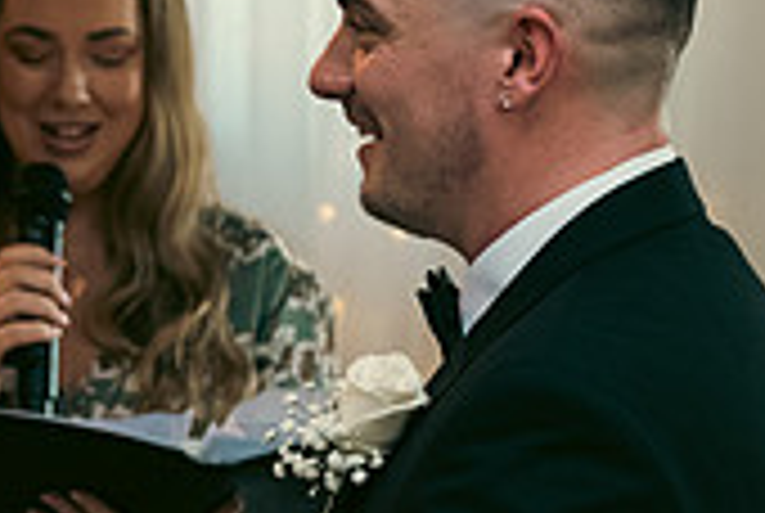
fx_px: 3193
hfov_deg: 13.4
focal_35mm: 150
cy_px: 308
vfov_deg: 9.2
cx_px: -58
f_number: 3.5
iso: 1250
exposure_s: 1/160
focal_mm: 44
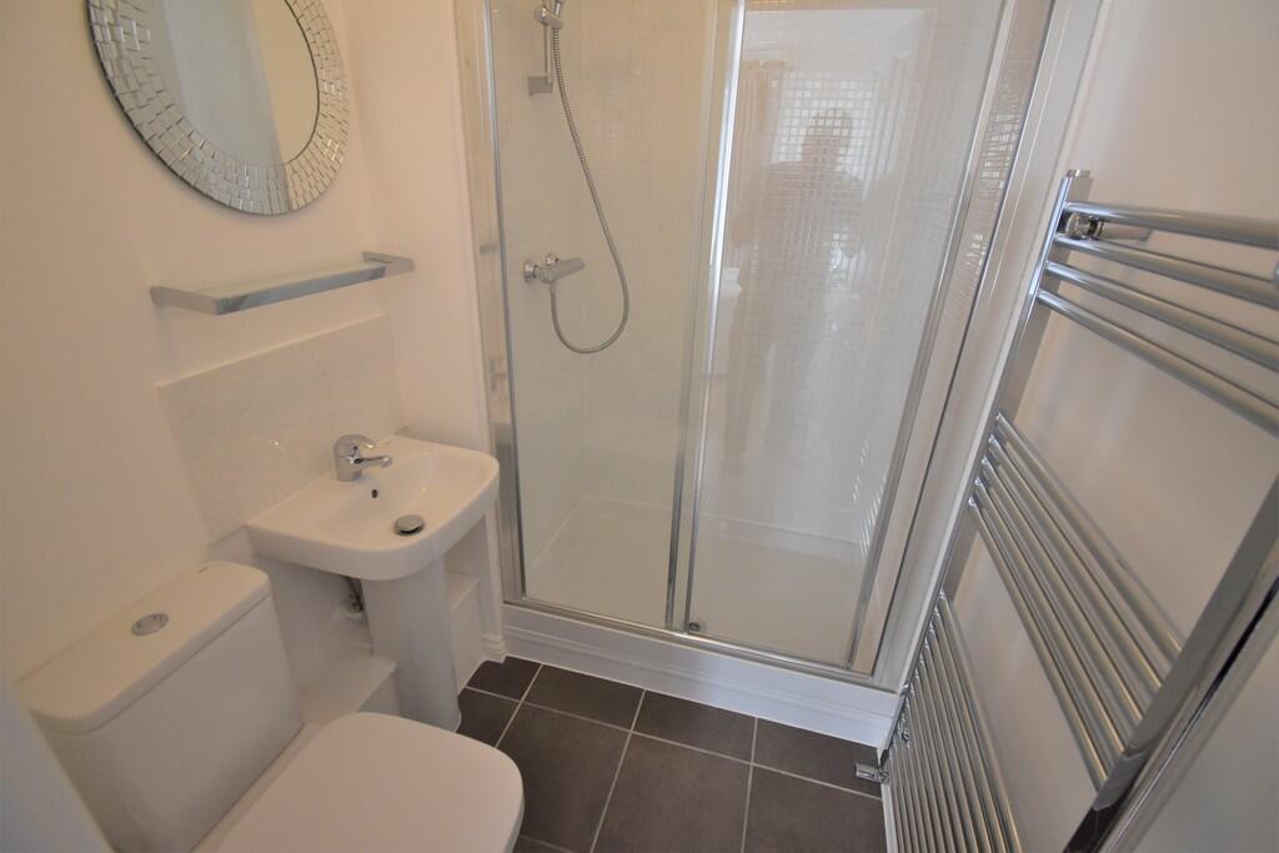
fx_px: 533
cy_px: 426
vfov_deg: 77.3
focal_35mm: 15
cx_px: 640
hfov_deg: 100.4
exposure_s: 1/125
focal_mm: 10
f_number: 4.5
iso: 900
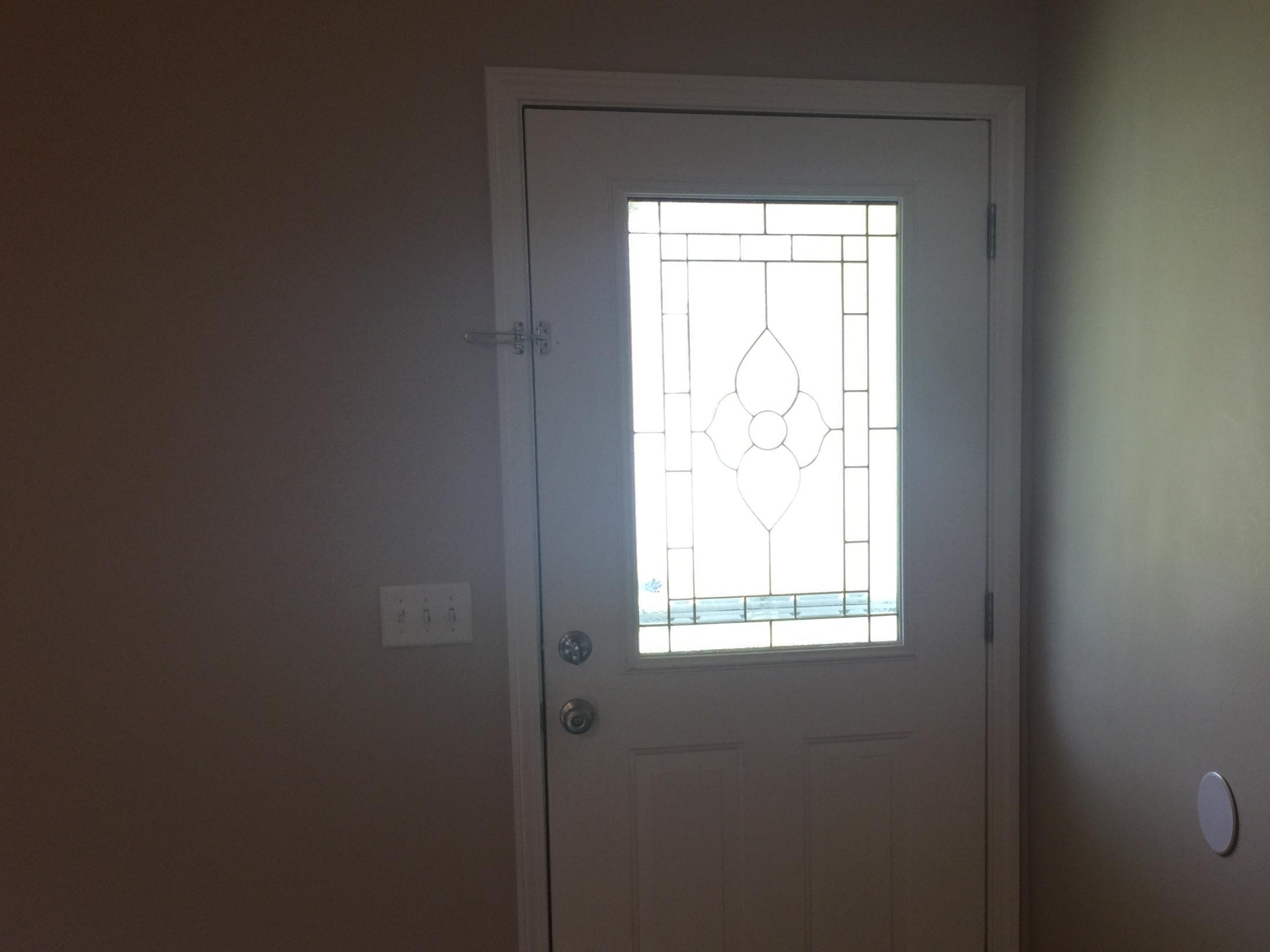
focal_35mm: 40
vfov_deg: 35.9
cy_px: 545
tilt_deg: -4.8
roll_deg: -0.5
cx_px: 841
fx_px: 1467
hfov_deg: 46.1
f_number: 2.2
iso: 32
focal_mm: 4.15
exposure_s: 1/30
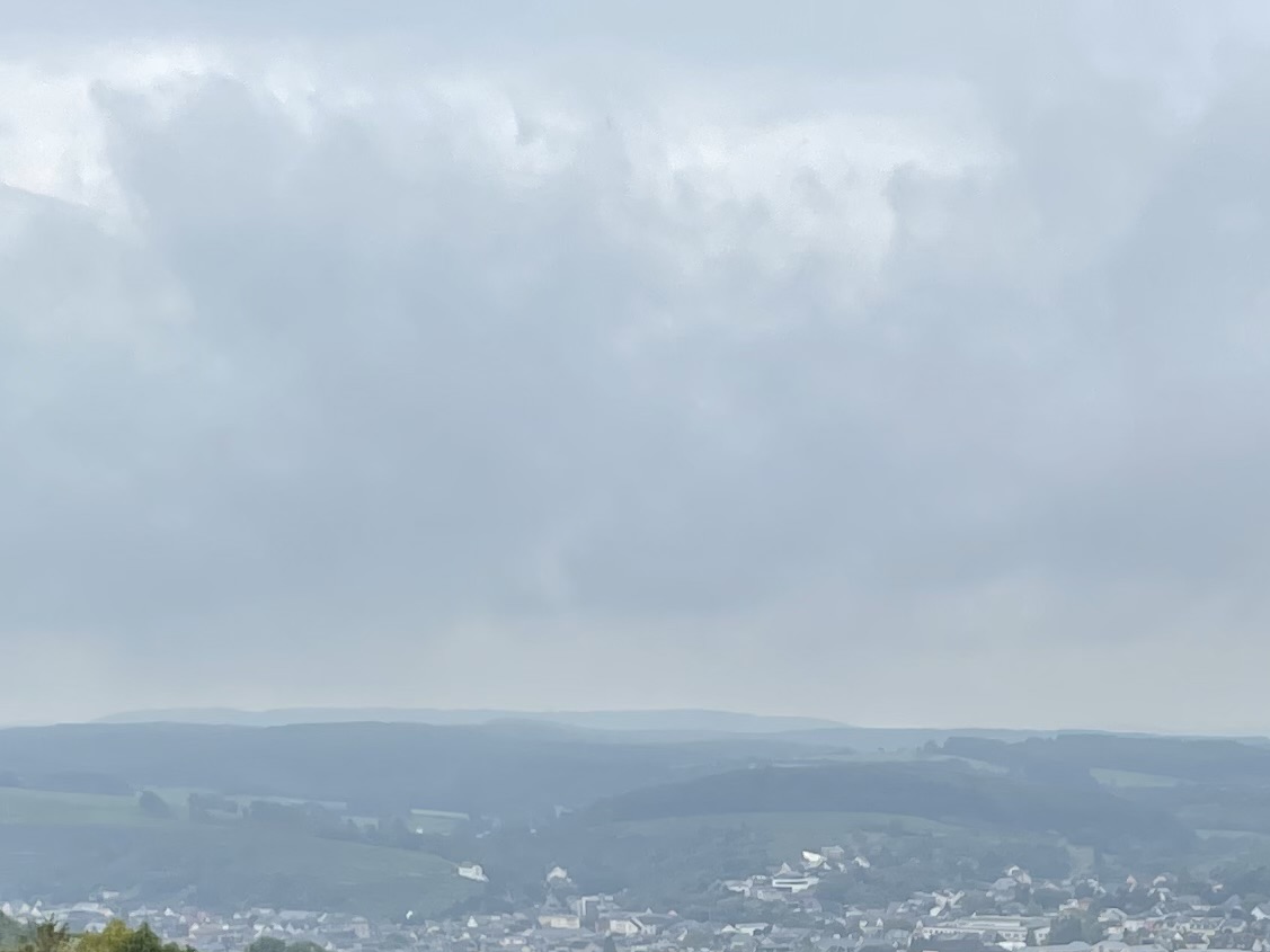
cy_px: 1595
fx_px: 3412
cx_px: 1569
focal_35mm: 93
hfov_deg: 19.7
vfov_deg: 14.4
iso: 32
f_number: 1.6
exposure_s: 1/1335
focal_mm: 4.2
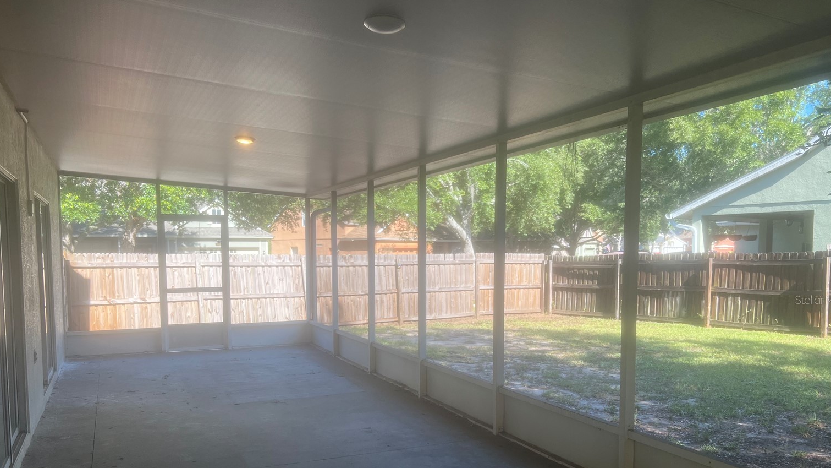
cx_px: 407
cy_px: 300
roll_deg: +1.2
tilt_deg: -0.5
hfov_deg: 64.3
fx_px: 661
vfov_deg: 38.6
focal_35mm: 30
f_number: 1.5
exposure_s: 1/309
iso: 50
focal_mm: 5.7
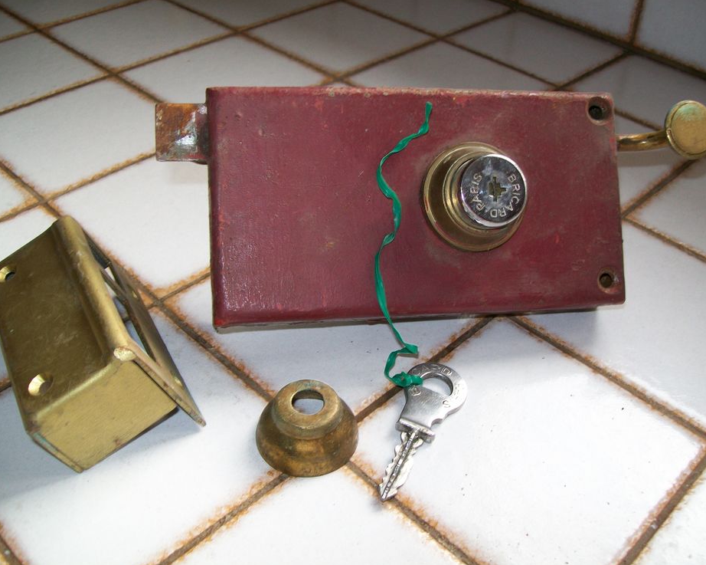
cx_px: 368
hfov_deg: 50.3
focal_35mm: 36
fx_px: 752
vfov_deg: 41.1
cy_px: 285
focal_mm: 6.1
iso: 64
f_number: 2.7
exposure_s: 1/80
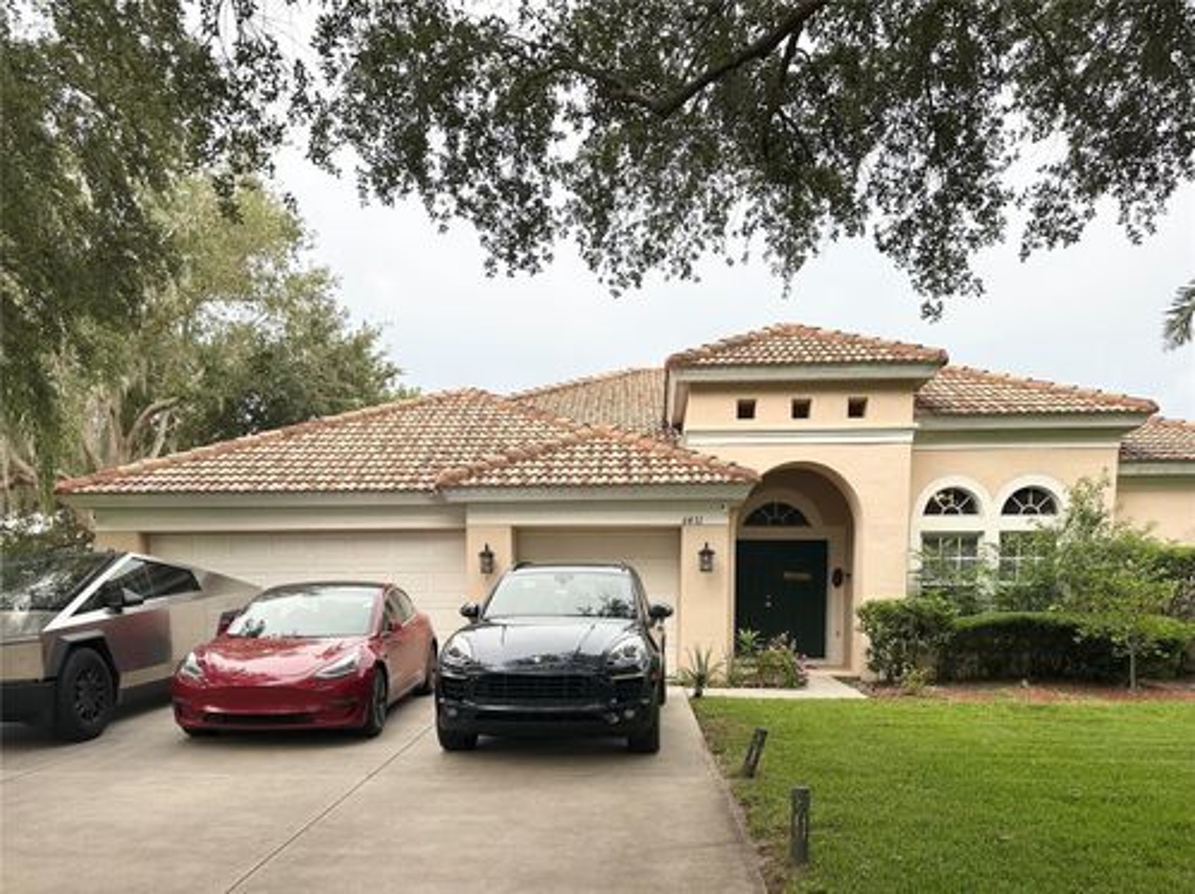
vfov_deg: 56.7
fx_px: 828
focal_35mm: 24
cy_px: 447
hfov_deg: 71.6
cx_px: 598
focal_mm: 6.86
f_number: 1.78
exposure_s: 1/623
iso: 80
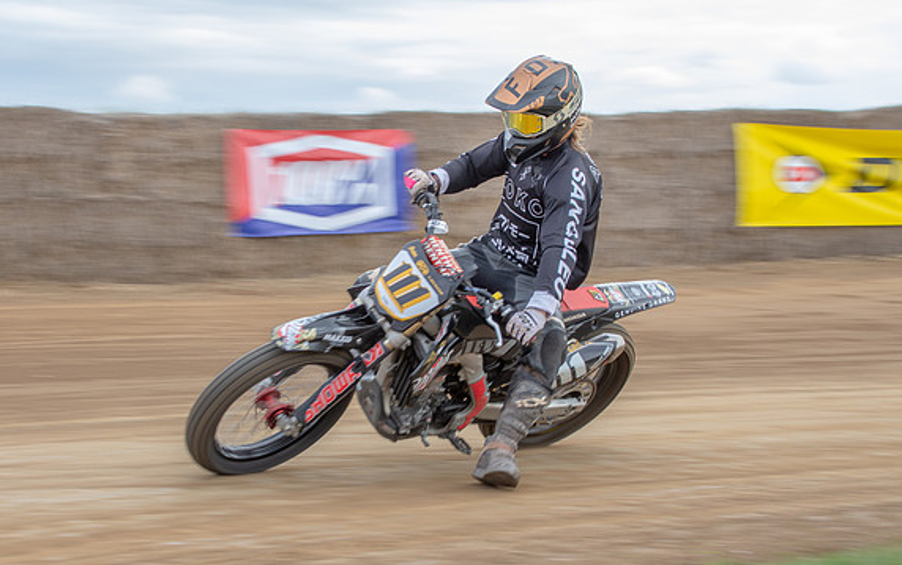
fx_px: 2361
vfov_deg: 13.6
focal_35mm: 96
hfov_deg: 21.6
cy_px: 270
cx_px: 373
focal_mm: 52
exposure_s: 1/100
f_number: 8
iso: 160
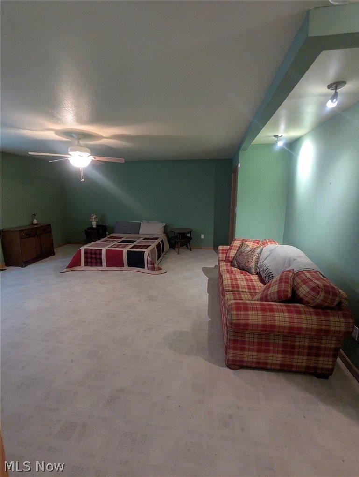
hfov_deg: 78.3
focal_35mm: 16
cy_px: 238
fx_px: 221
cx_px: 180
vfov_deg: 94.4
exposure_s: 1/40
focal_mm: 2.35
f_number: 2.2
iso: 398
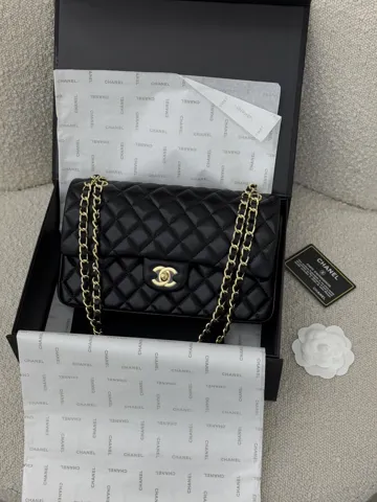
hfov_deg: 30.3
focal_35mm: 48
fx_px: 697
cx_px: 188
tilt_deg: -60.4
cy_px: 251
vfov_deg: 39.7
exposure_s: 1/179
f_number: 1.78
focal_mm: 6.76
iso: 125
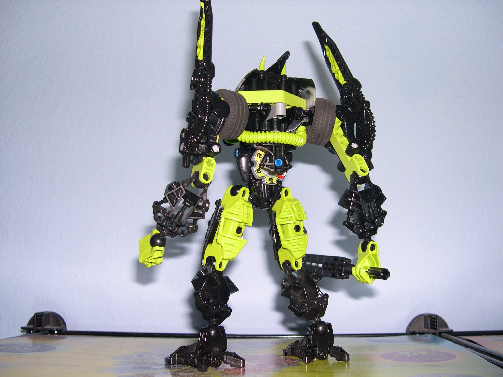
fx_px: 552
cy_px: 188
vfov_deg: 37.7
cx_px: 252
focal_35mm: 38
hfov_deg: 49.0
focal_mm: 8
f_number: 2.8
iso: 100
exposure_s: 1/60
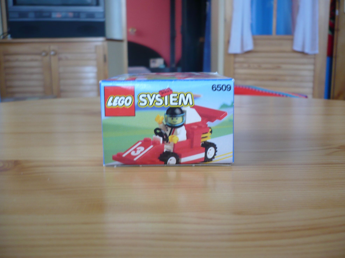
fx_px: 349
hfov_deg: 52.6
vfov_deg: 40.7
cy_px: 129
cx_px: 172
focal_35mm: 35
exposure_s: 1/30
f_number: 2.8
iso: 100
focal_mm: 5.8
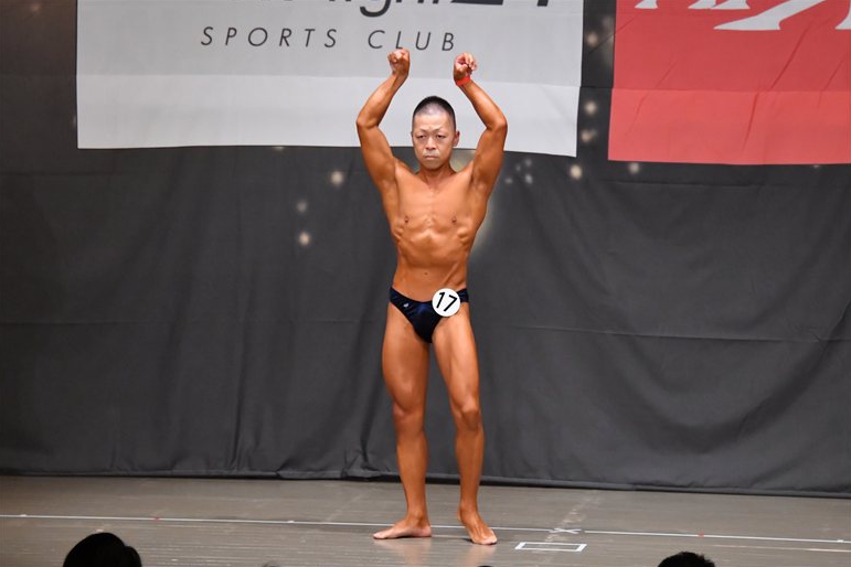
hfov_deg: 10.1
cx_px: 426
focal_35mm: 203
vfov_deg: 6.8
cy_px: 284
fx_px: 4798
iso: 6400
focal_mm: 135
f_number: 5.6
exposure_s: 1/400
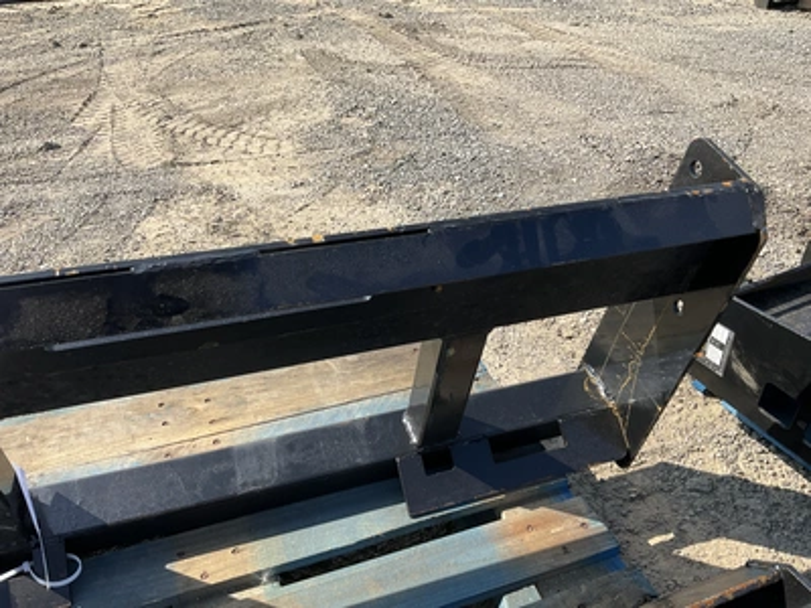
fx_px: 679
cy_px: 304
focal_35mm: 29
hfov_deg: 61.7
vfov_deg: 48.2
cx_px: 406
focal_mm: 3
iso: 25
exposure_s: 1/997
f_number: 1.8
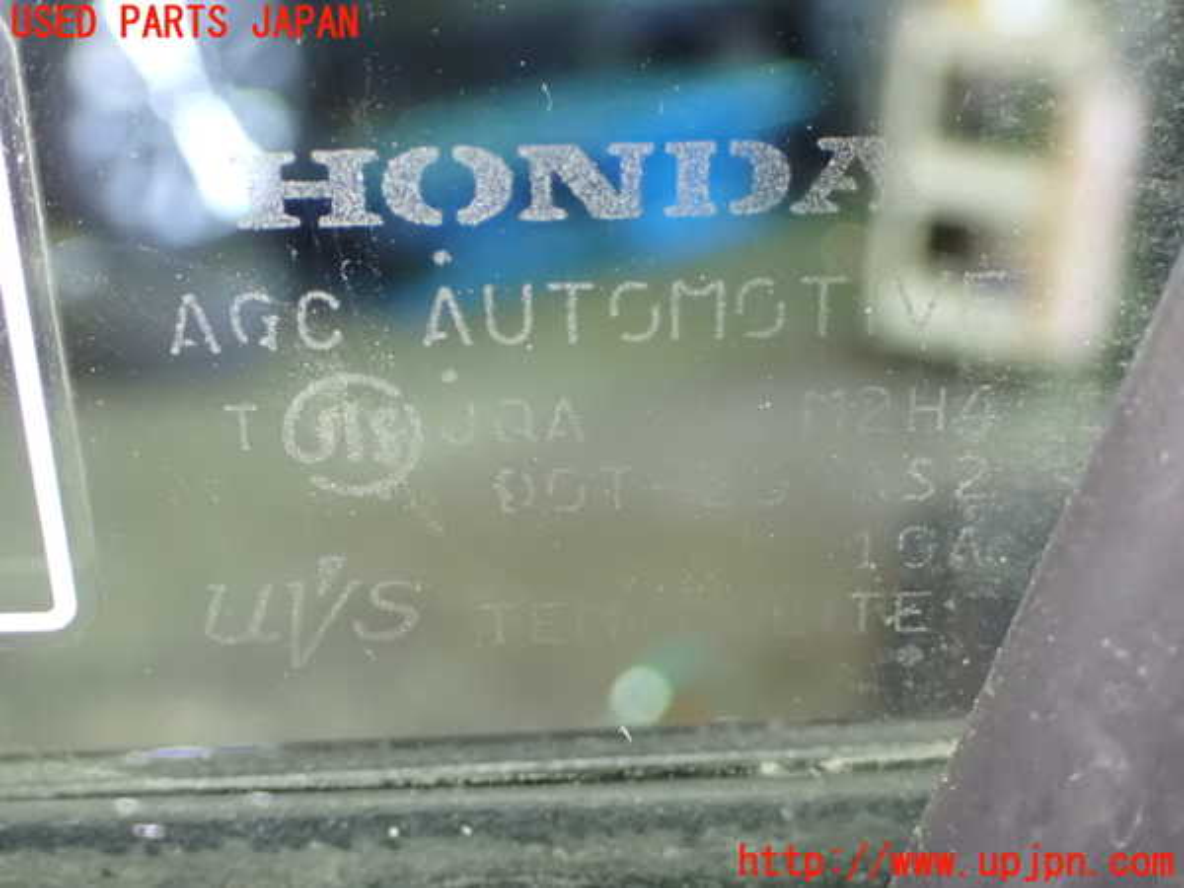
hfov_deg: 35.5
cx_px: 592
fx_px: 1847
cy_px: 444
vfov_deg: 27.0
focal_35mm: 54
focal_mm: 9.65
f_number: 3.3
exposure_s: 1/30
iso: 1600
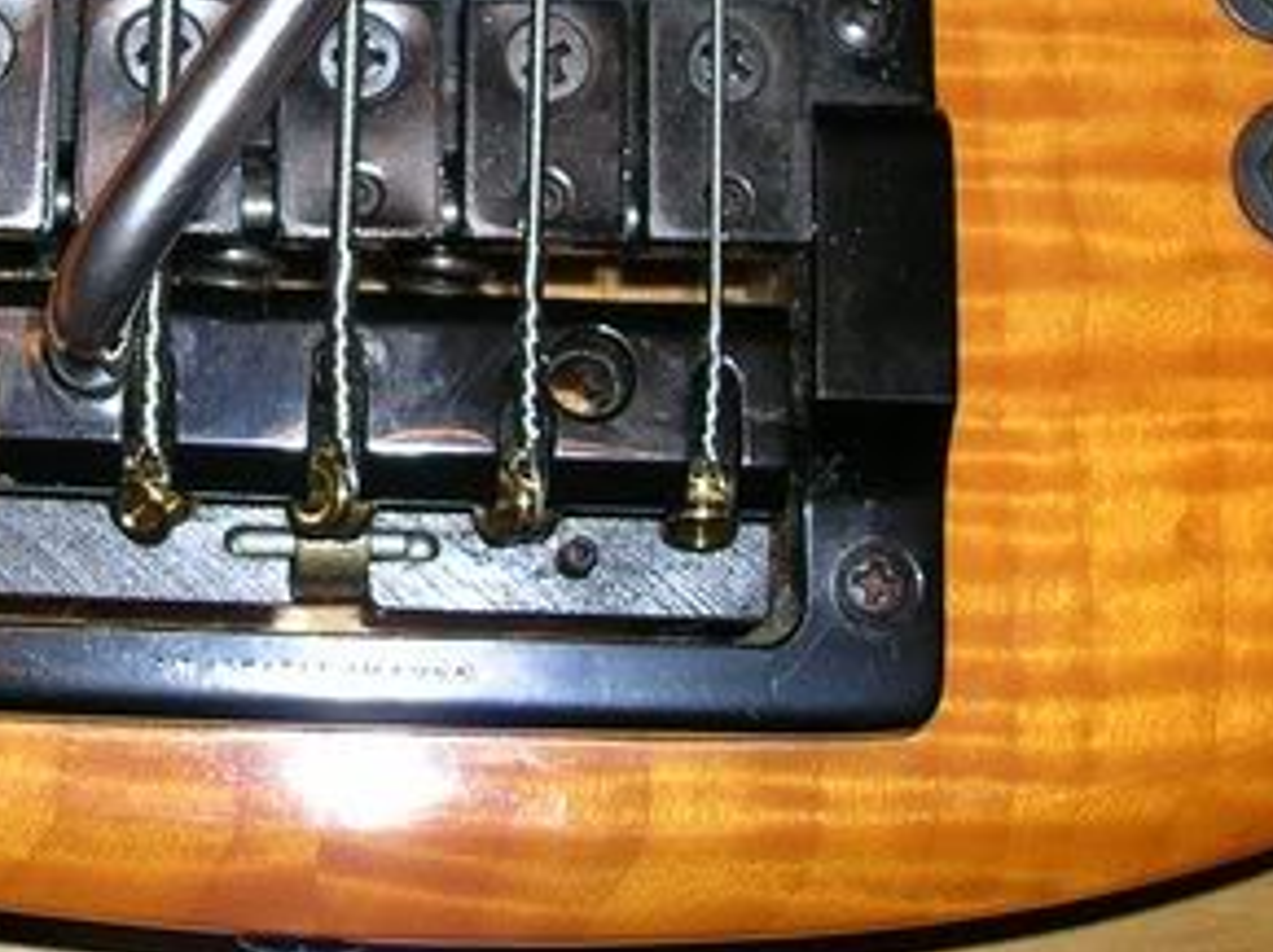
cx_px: 162
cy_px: 18
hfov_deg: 22.8
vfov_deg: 17.2
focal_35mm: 84
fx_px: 3087
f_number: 2.8
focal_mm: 5.8
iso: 50
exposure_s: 1/60.1
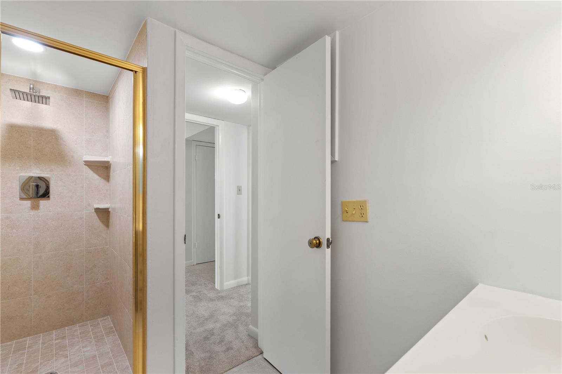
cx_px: 281
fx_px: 250
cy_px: 187
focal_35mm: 16
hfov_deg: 96.7
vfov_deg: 73.7
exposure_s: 1/3
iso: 400
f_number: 8
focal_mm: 16
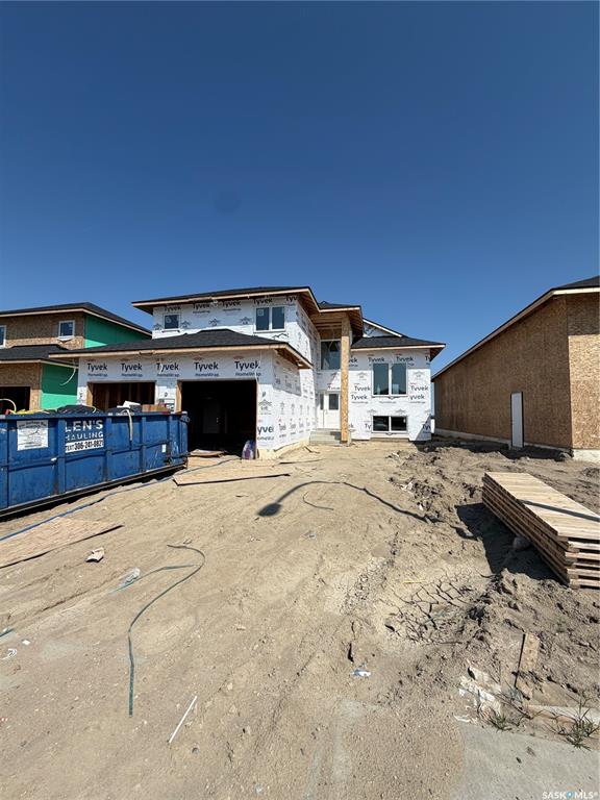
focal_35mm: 14
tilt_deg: +4.3
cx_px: 300
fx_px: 324
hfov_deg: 85.7
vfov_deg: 102.1
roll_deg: -0.2
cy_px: 400
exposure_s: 1/1285
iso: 20
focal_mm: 2.22
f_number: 2.2
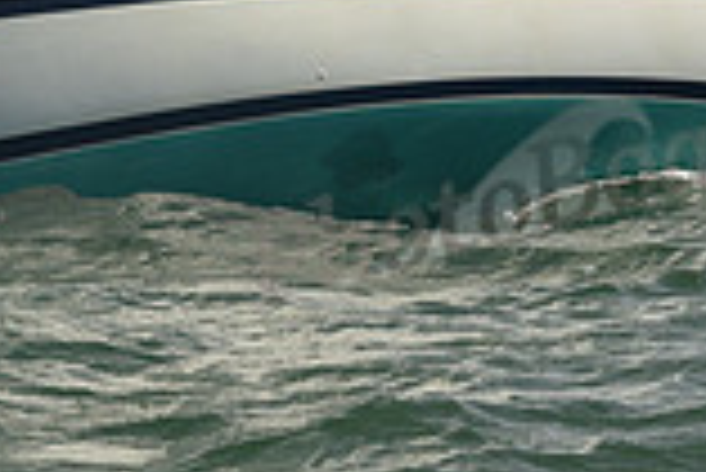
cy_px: 20
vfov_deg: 5.3
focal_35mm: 259
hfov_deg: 7.9
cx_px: 18
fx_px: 5084
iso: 320
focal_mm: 70
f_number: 13
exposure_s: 1/800
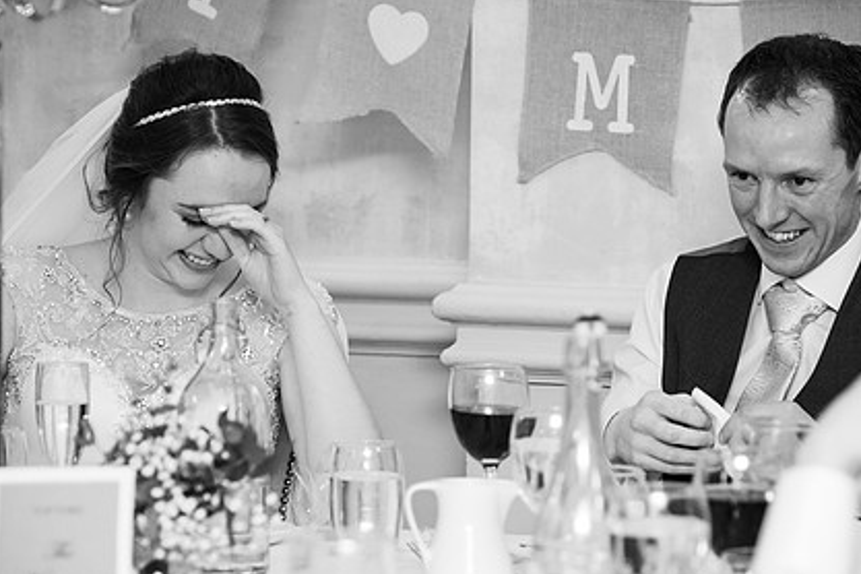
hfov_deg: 10.7
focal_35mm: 193
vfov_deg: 7.1
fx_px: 4616
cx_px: 507
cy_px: 272
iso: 1250
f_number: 2.8
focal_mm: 83.8
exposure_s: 1/100
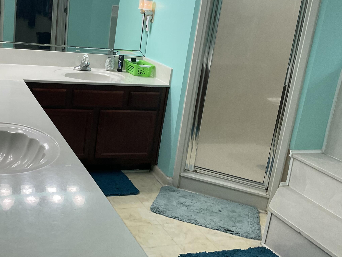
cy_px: 102
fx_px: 425
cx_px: 93
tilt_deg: -14.4
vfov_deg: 33.5
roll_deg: -6.9
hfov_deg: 42.7
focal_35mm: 43
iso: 64
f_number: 1.8
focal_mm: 3
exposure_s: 1/120
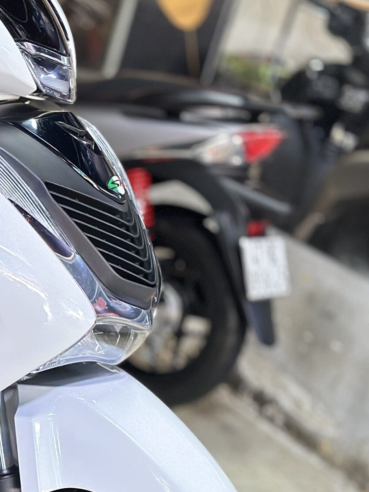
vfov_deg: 21.1
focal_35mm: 92
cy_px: 388
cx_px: 22
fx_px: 1308
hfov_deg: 15.8
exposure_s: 1/33
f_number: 1.78
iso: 640
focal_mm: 6.86
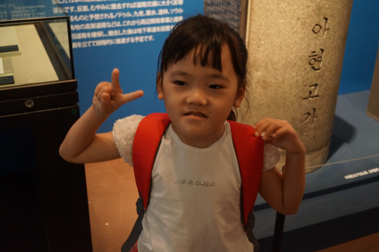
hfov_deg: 46.4
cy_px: 126
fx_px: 442
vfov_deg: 31.8
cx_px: 190
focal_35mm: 42
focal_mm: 28
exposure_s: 1/25
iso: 3200
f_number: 4.5
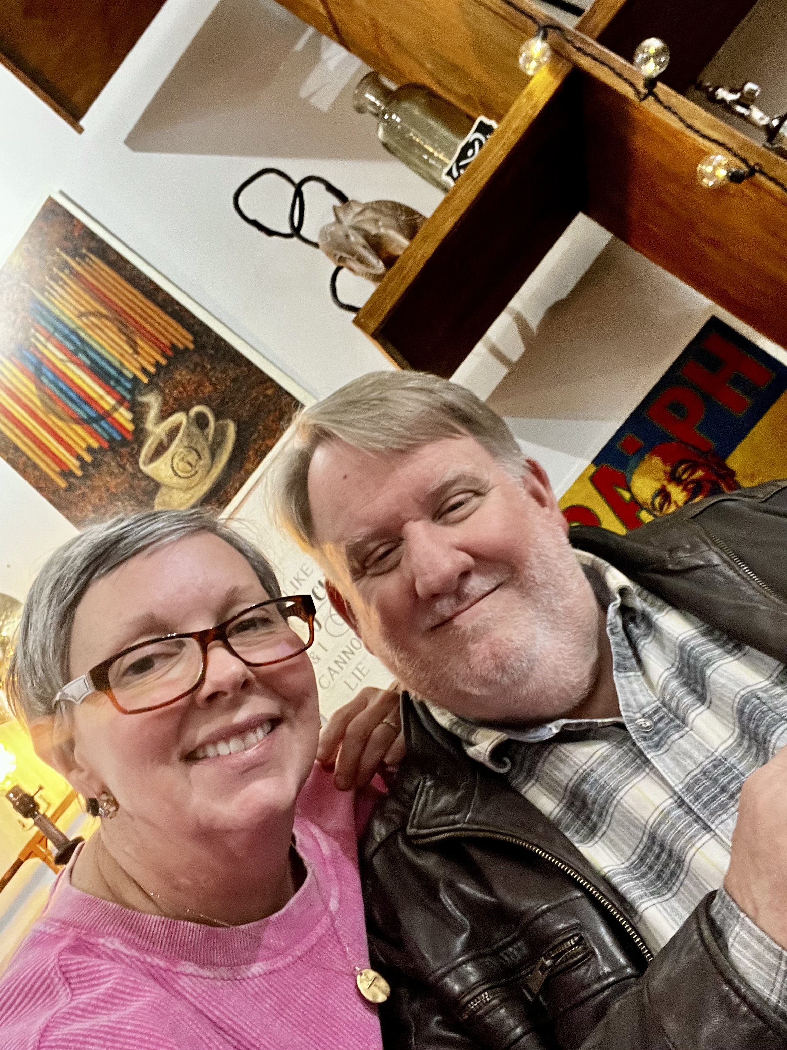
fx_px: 909
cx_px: 394
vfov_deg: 60.0
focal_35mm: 30
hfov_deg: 46.8
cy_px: 525
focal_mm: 2.71
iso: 250
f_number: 2.2
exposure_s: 1/40
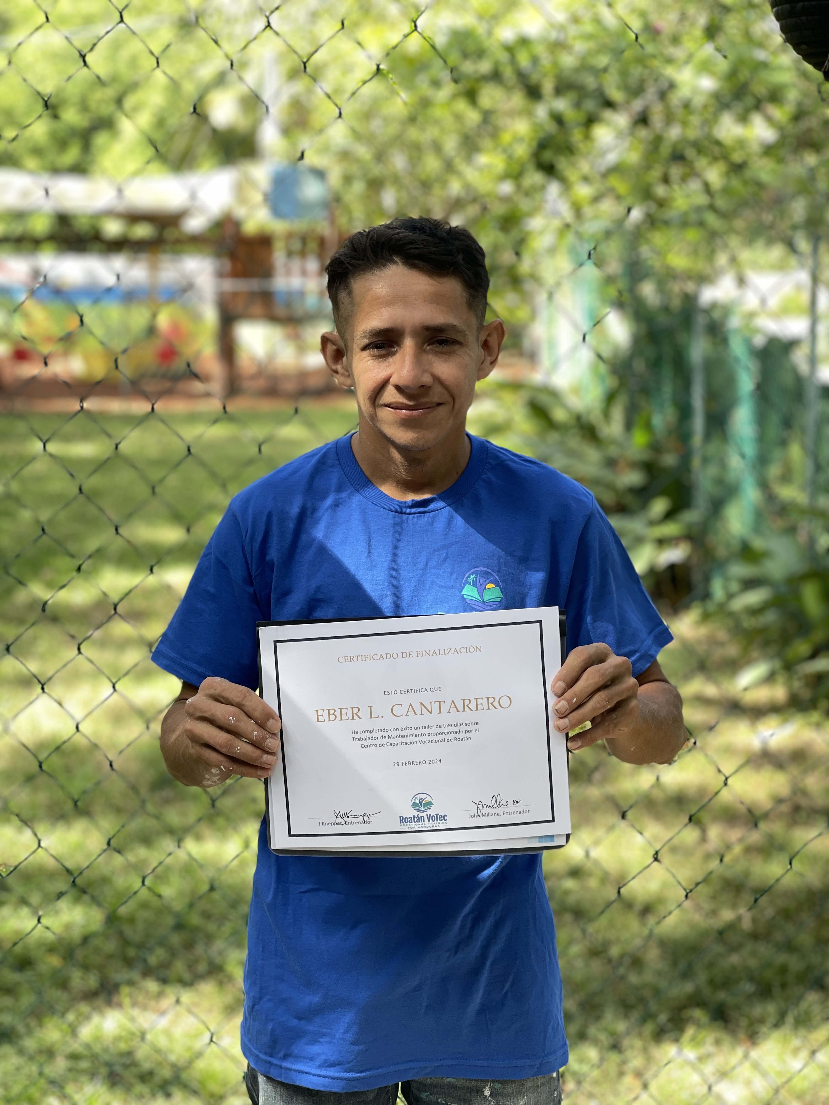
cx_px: 414
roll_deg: -0.7
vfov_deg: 30.3
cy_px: 552
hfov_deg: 22.9
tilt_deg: -8.9
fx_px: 2044
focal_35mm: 64
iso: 25
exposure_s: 1/121
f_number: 2.2
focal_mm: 7.5
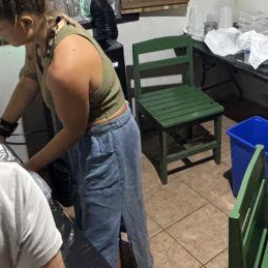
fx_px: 429
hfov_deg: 32.6
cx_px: 251
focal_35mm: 49
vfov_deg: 33.6
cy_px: 50
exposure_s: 1/40
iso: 1000
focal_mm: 2.22
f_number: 2.2
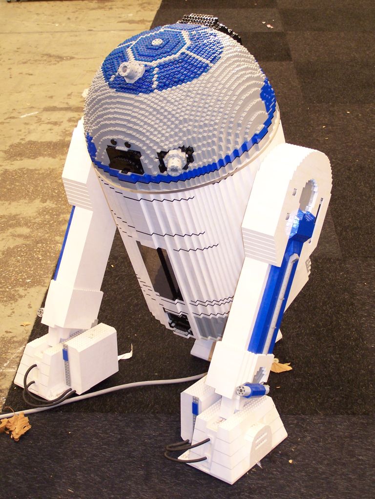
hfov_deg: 21.9
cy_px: 250
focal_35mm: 67
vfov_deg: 29.0
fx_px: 968
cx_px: 188
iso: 140
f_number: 3.2
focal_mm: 11.1
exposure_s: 1/4
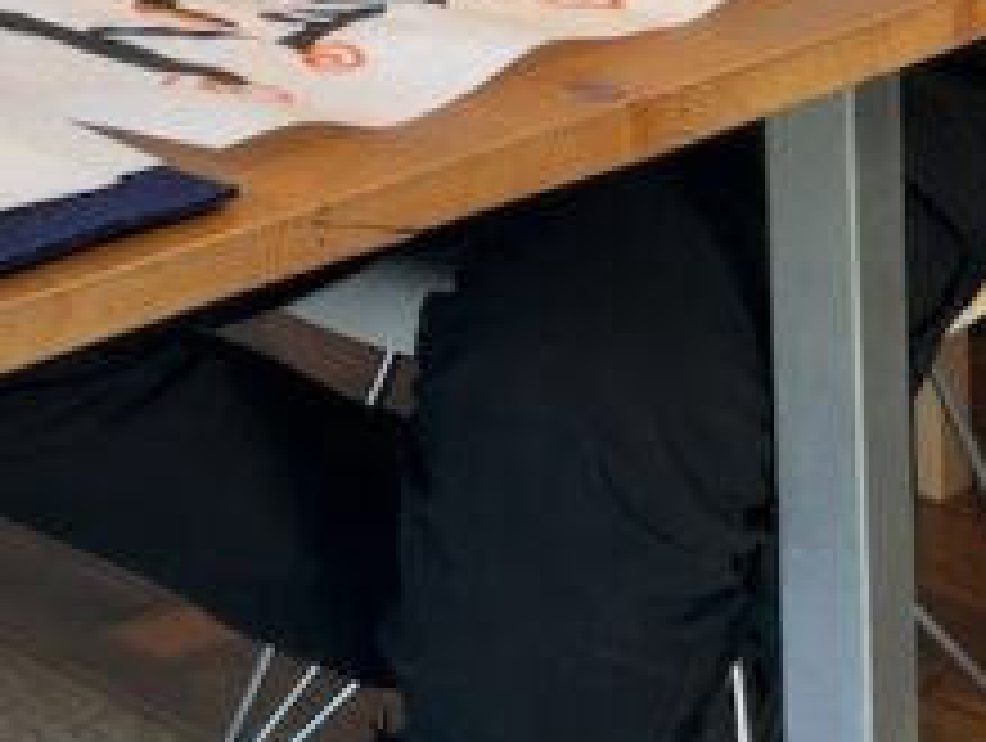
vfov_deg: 11.7
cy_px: -818
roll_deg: +3.4
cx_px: -828
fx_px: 3195
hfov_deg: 15.1
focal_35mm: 112
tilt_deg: -2.6
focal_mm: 6.76
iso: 80
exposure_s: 1/100
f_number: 1.78
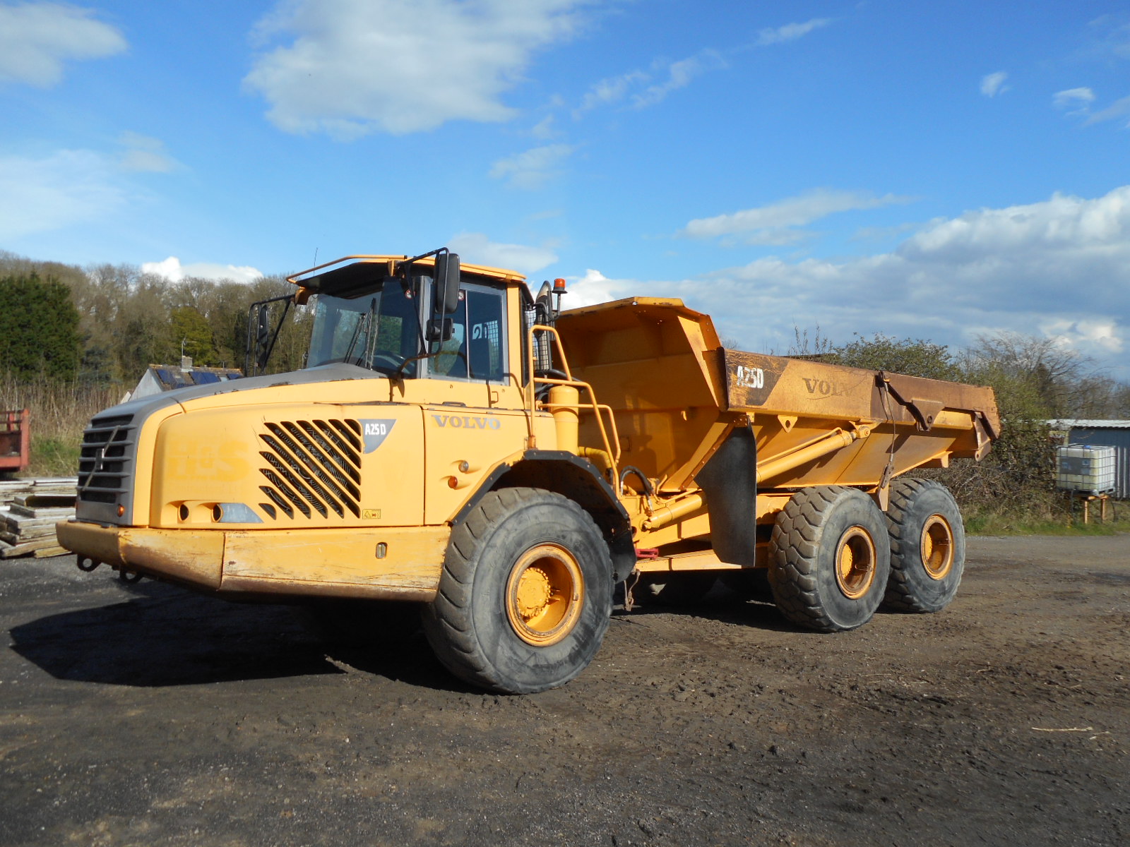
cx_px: 565
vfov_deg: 48.2
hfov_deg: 61.7
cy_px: 424
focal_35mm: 29
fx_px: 947
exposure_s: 1/800
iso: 80
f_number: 4
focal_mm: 5.2
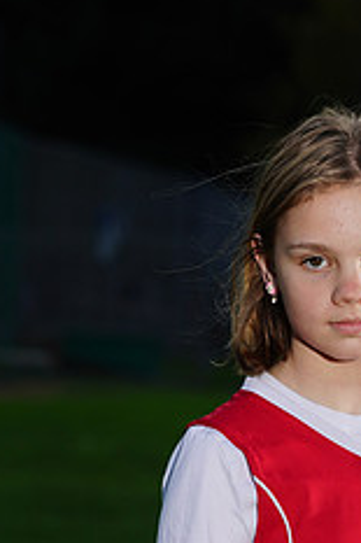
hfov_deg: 3.1
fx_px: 6643
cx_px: 399
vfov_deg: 4.7
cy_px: 641
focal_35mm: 441
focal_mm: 177
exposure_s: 1/250
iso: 200
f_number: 9
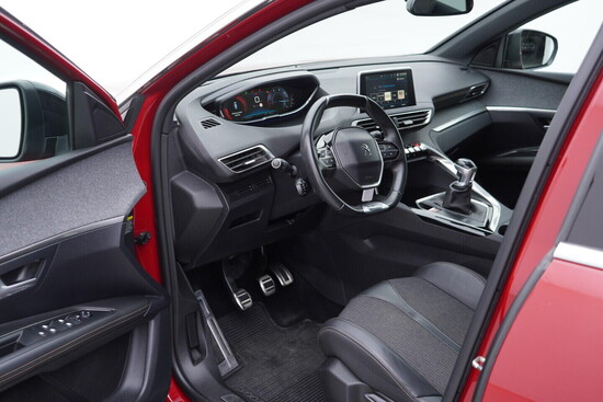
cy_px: 201
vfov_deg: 36.9
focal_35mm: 36
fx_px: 603
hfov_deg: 53.1
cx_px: 302
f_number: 2.8
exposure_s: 1/40
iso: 125
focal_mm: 24
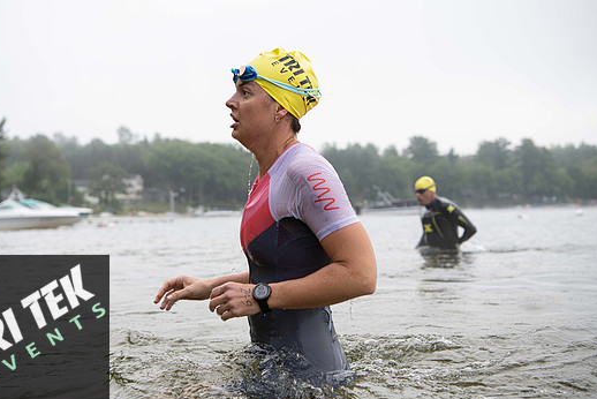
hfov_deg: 35.6
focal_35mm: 56
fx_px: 929
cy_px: 195
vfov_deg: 24.2
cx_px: 280
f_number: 4
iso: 500
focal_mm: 50
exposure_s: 1/640
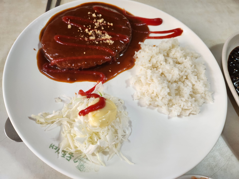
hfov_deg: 73.9
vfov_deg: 58.9
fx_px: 159
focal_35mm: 23
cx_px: 120
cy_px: 90
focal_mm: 5.4
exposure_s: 1/120
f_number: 1.8
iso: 160
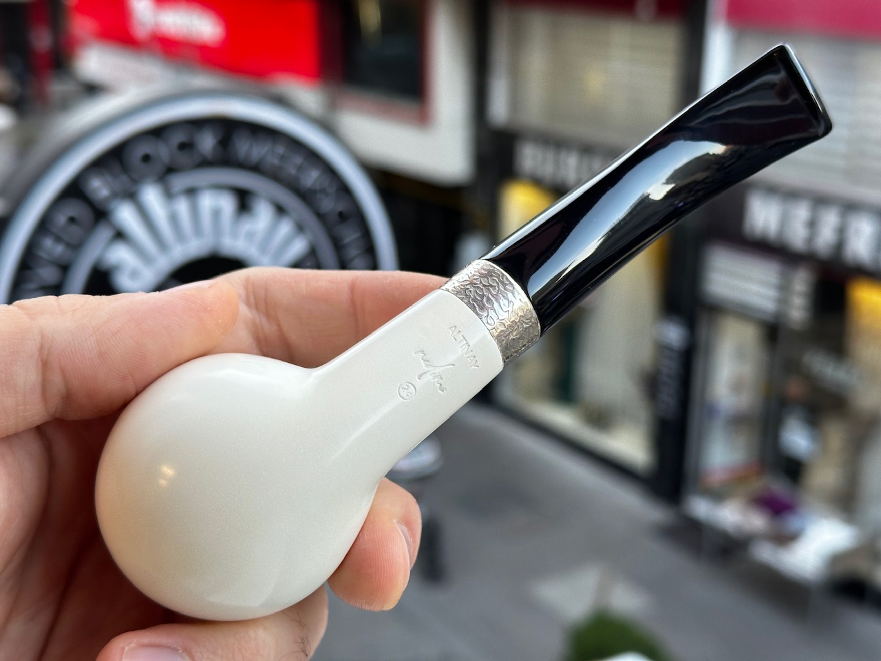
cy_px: 330
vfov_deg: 30.3
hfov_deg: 39.7
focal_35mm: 48
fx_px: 1222
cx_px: 440
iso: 80
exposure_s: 1/100
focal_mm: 6.86
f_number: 1.78
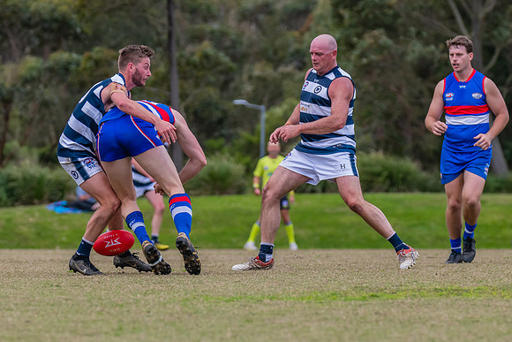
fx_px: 4684
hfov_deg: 6.3
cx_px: 246
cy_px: 191
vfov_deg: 4.2
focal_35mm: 329
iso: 800
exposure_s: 1/2000
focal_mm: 220
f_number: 5.6
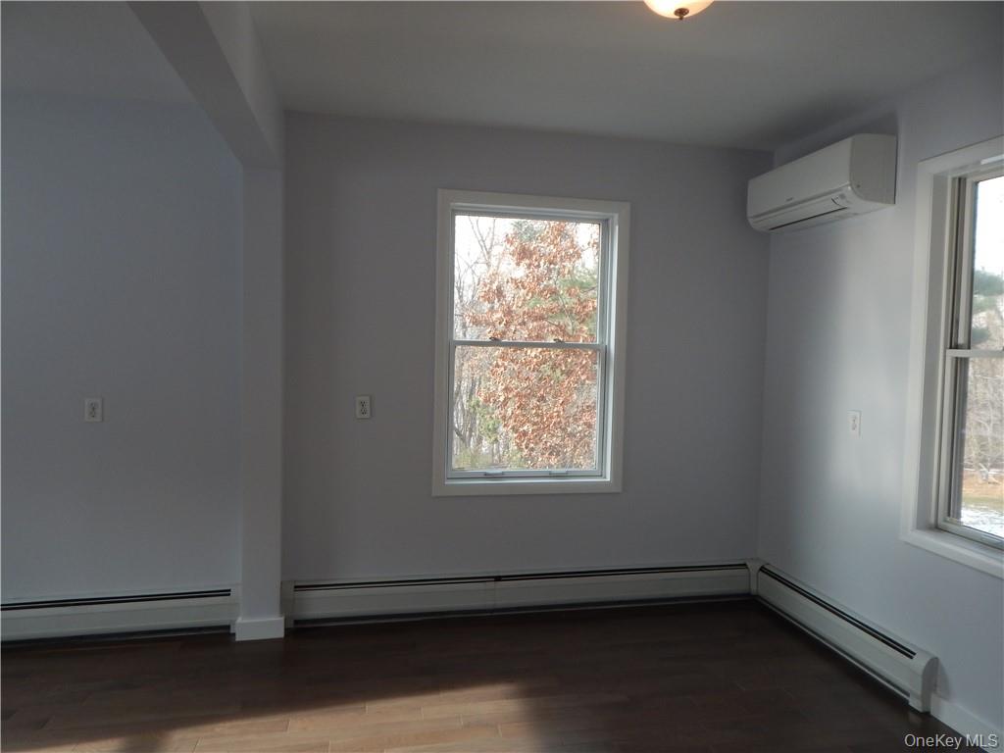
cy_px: 376
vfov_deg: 61.1
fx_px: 638
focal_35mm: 22
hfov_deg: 76.4
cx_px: 502
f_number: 3
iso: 125
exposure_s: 1/80
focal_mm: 4
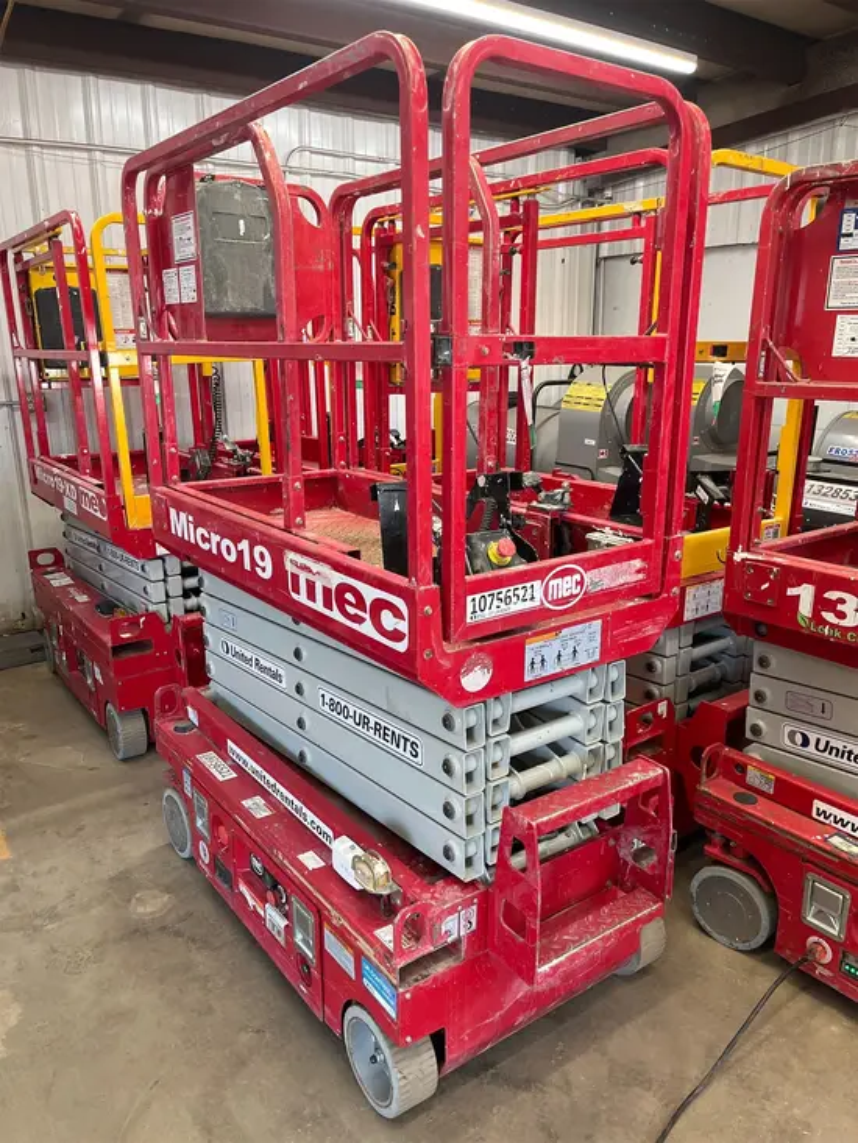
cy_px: 572
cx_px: 429
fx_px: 859
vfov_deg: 67.3
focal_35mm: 26
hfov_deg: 53.1
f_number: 1.6
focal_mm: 5.1
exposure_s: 1/60
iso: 125
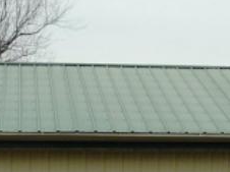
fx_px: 1228
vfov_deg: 7.9
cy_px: 221
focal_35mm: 185
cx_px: 330
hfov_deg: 10.4
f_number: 4
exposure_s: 1/200
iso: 80
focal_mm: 4.7
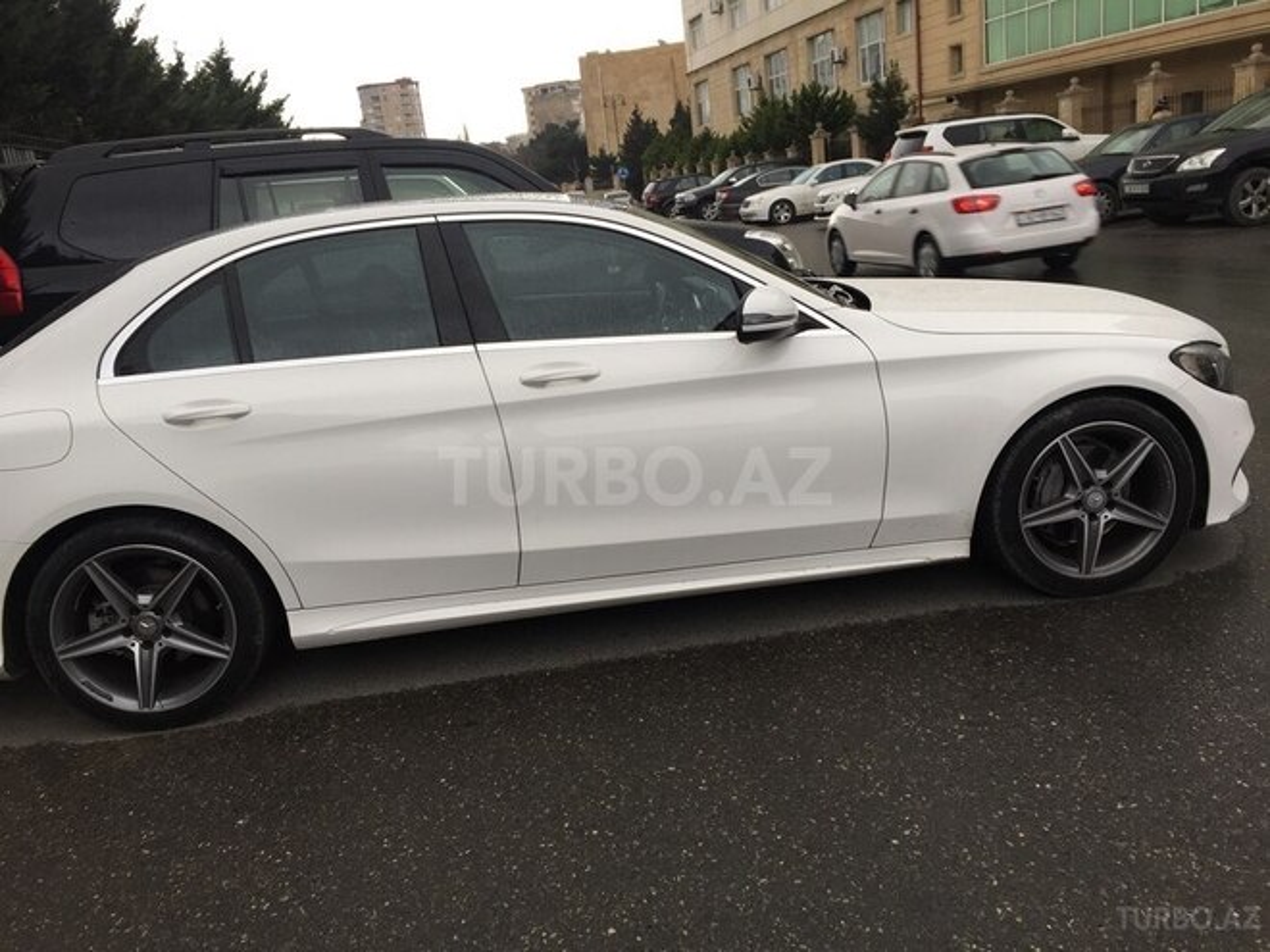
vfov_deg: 48.2
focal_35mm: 29
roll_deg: +7.0
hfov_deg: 61.7
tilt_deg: -15.2
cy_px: 476
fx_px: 1064
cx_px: 635
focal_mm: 4.15
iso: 40
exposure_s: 1/100
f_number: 2.2
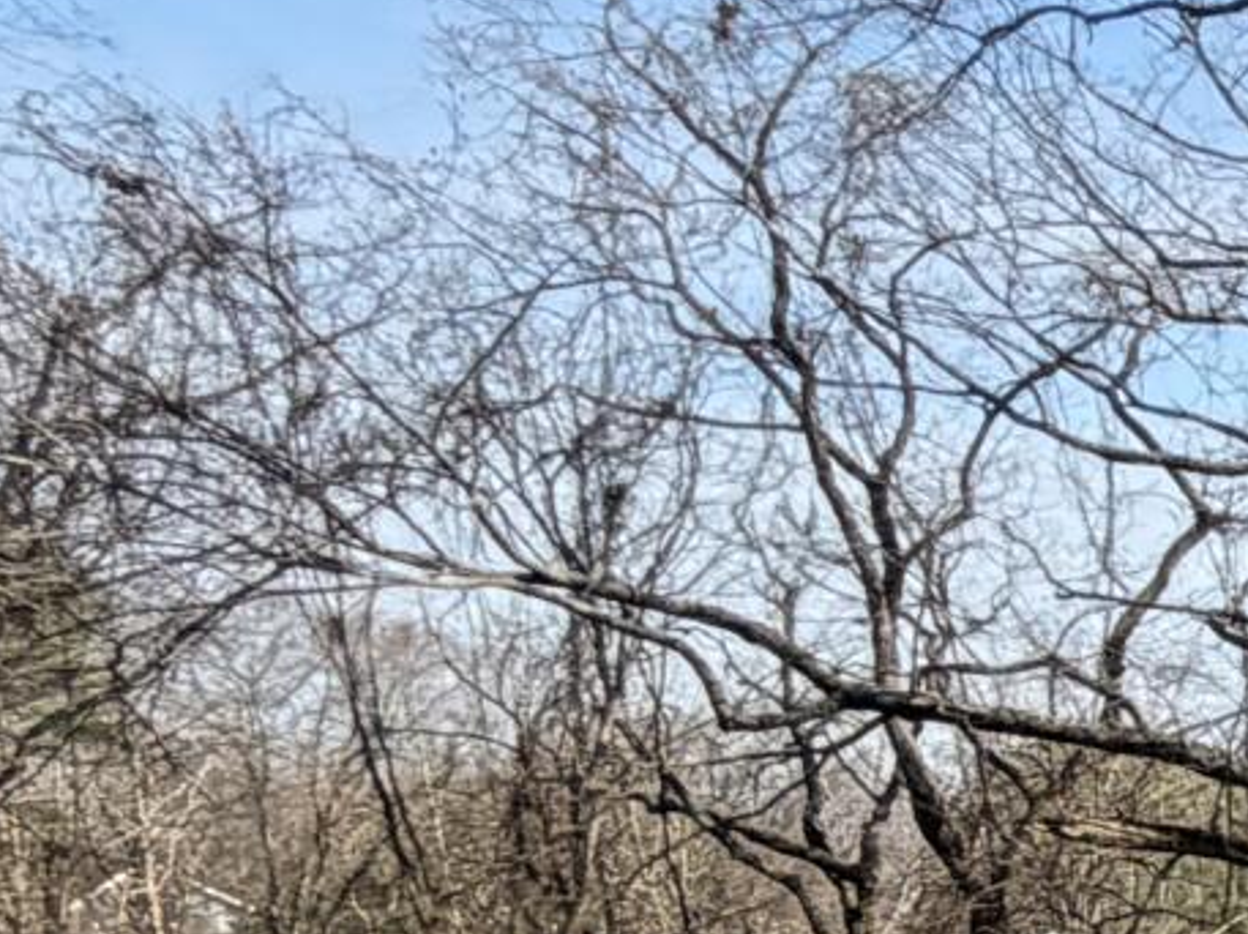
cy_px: 1284
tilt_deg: -8.4
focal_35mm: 92
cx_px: 3255
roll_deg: +4.4
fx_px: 3314
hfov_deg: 13.3
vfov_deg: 15.1
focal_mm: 2.22
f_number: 2.2
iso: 40
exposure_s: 1/619
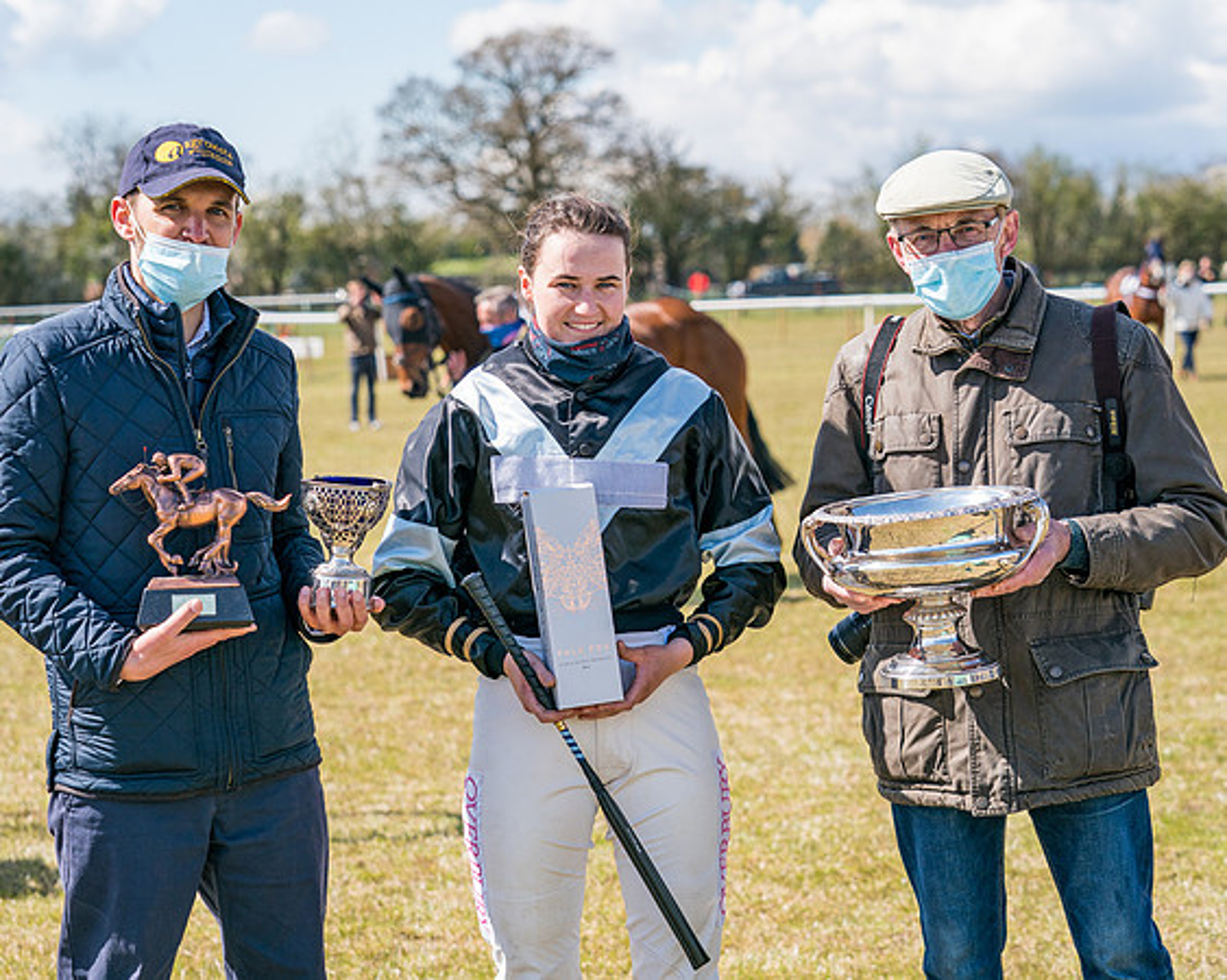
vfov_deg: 17.5
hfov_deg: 21.8
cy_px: 490
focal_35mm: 88
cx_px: 594
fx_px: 3192
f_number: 5
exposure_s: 1/1600
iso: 400
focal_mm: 78
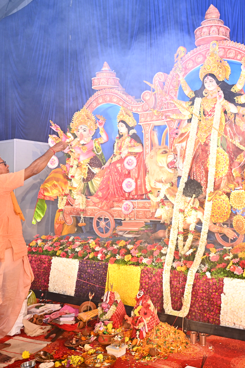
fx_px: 378
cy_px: 183
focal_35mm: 37
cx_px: 194
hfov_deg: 34.9
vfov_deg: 51.9
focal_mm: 24
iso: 800
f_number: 4
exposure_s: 1/125
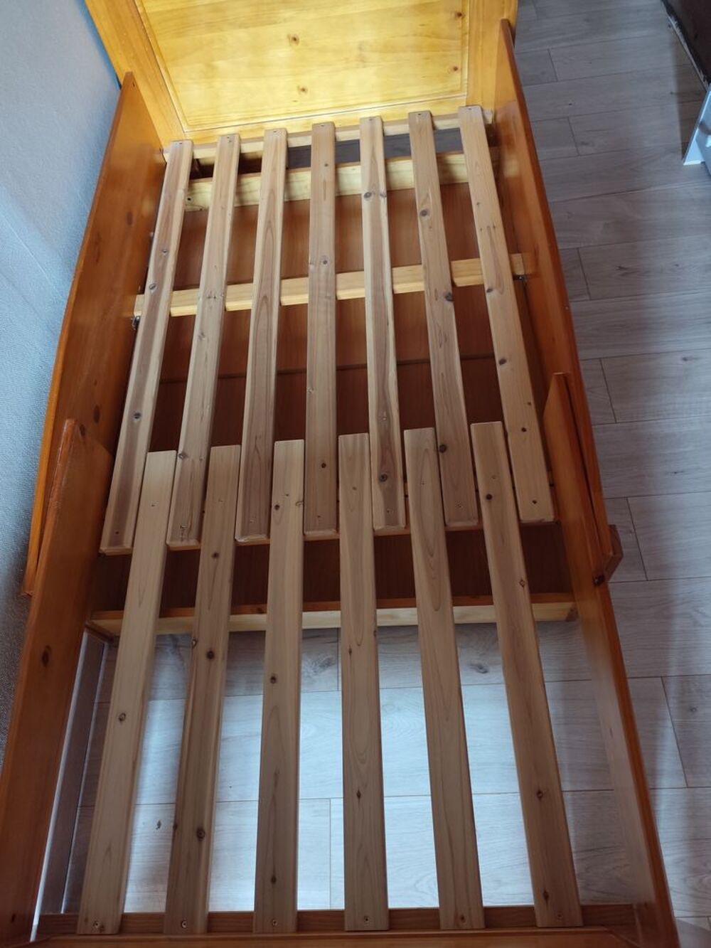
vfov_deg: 73.9
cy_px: 474
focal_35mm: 23
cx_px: 356
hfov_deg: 58.9
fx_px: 630
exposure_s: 1/25
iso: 1000
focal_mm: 6.19
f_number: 1.65
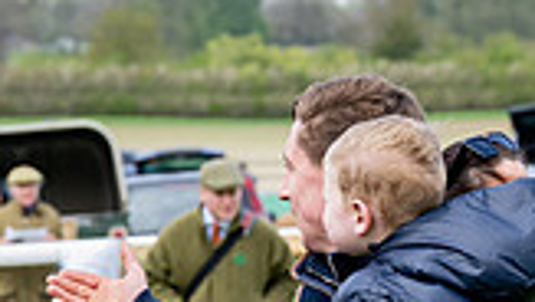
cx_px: -228
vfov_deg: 4.0
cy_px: 432
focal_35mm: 307
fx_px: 4359
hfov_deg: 6.9
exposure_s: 1/1600
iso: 400
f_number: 4
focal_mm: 70
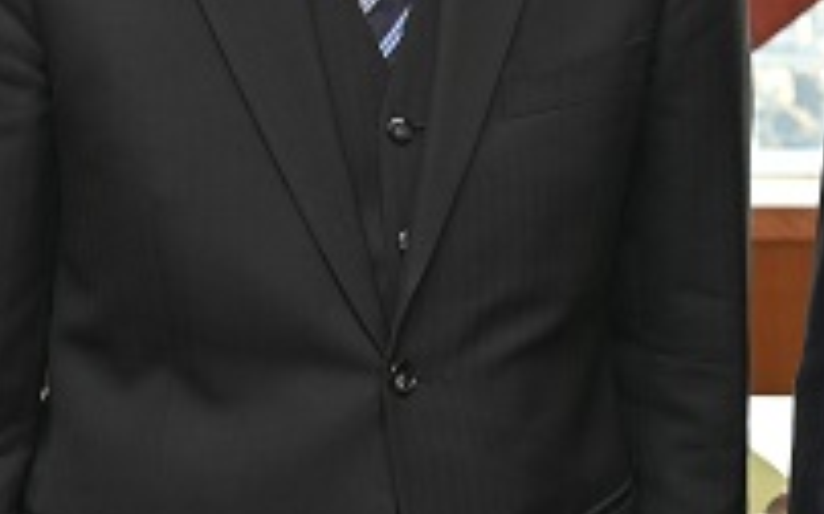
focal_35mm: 100
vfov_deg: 12.7
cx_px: 738
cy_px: -143
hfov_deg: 20.4
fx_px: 2244
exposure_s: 1/125
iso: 140
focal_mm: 33
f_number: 5.6
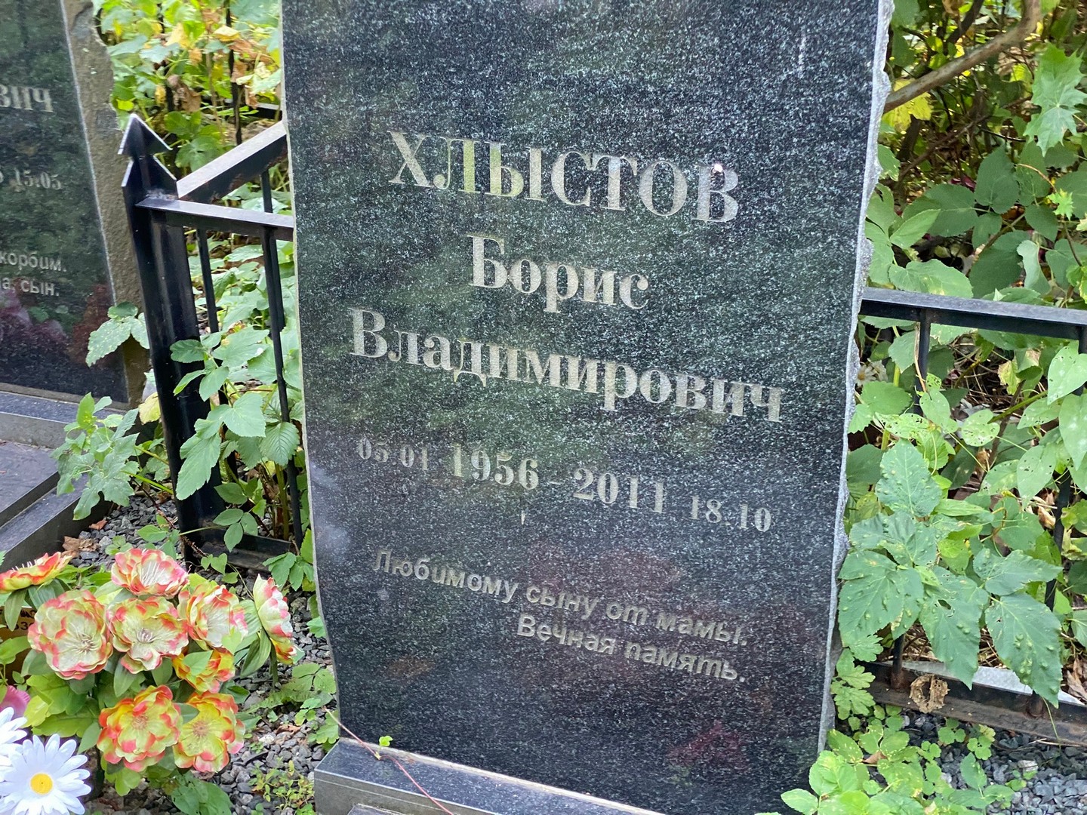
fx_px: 1633
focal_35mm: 52
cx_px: 544
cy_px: 408
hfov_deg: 36.8
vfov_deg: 28.0
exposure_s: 1/76
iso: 160
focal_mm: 6
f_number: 2
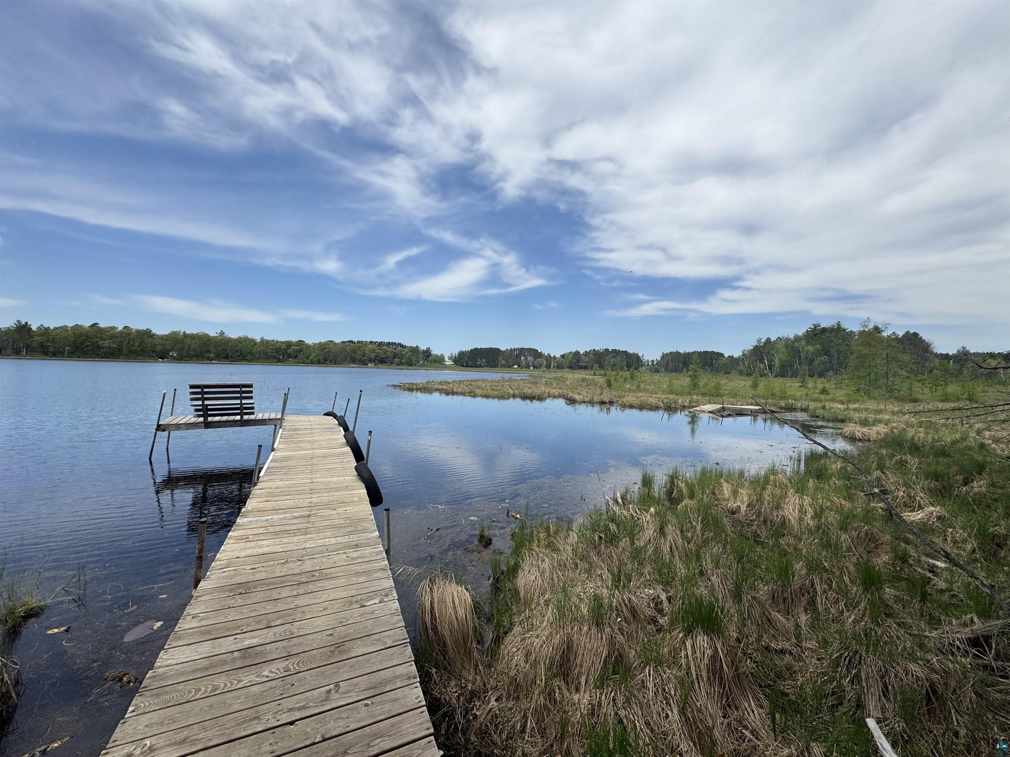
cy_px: 378
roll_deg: -1.4
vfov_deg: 85.7
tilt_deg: -2.6
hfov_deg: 102.1
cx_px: 505
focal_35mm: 14
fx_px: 408
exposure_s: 1/2494
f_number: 2.2
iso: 50
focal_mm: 2.22
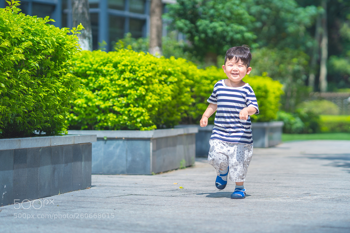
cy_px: 116
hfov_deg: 23.9
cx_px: 175
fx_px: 826
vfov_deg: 16.1
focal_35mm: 85
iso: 100
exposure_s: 1/2500
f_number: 2
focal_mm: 85
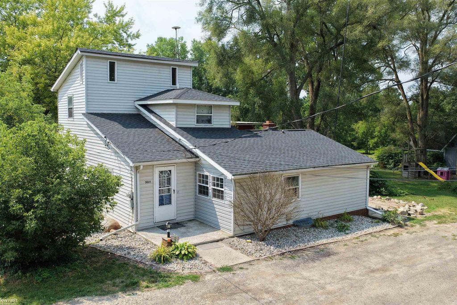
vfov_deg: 46.4
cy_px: 152
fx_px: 355
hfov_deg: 65.5
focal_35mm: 28
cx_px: 228
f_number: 2.8
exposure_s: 1/500
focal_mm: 14.45
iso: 100
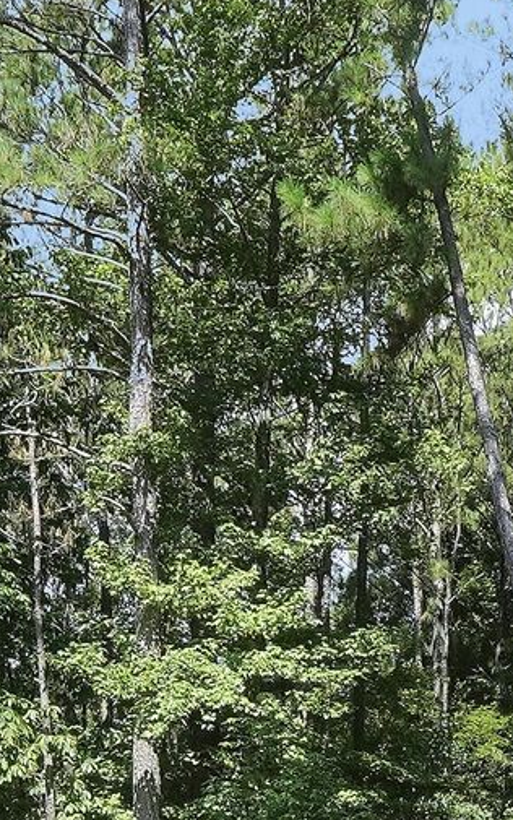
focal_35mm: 93
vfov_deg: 20.2
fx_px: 2079
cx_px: 615
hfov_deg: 13.7
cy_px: 1106
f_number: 8
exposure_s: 1/125
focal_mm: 10
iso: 100
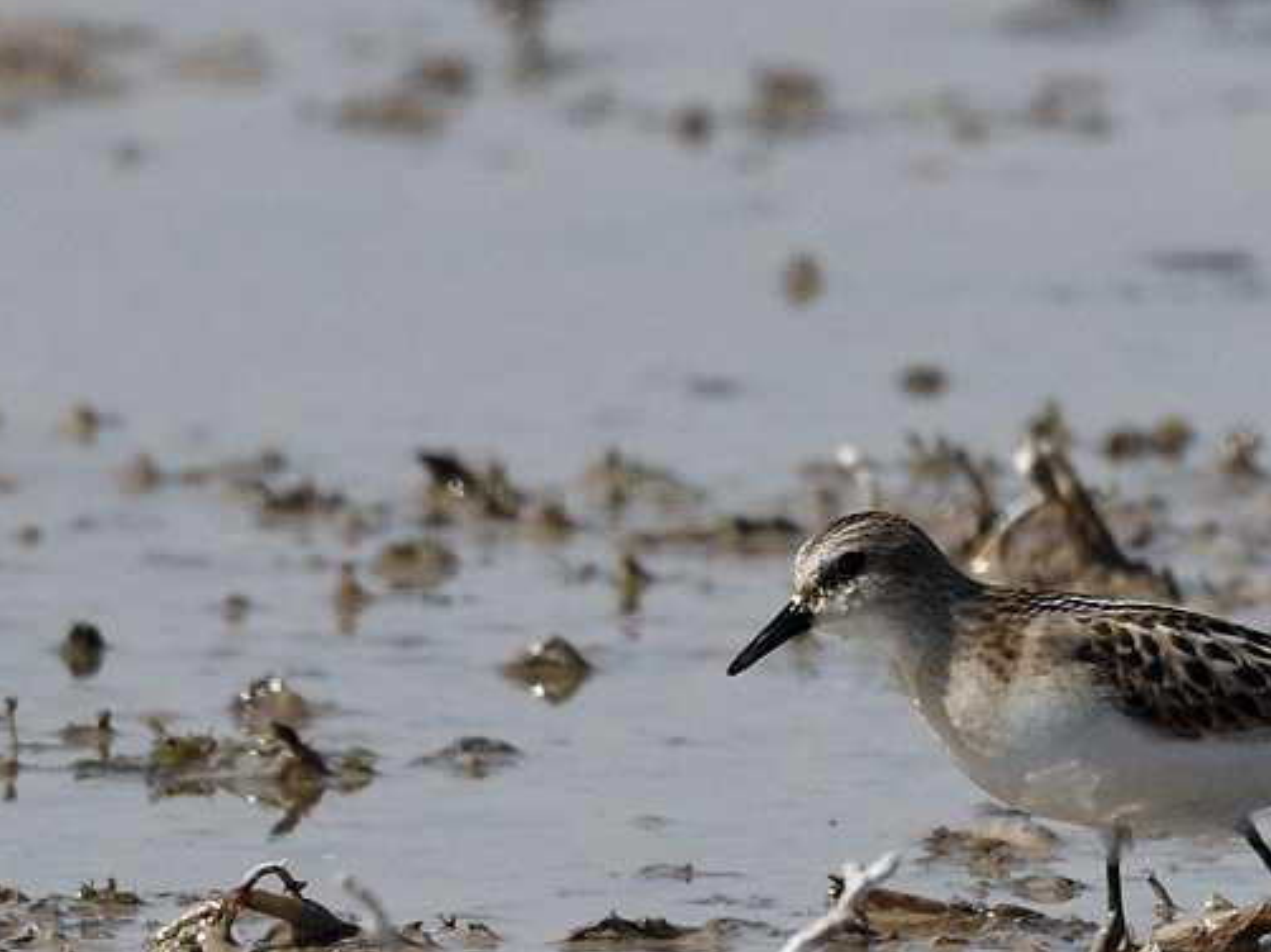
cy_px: 670
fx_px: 73840
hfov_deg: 1.0
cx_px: 1185
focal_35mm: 2012
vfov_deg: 0.7
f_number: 7.1
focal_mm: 500
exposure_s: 1/1600
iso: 250
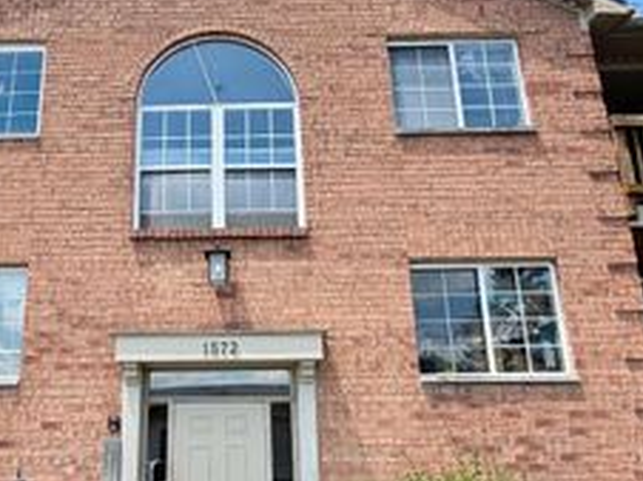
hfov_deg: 57.4
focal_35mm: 31
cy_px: 289
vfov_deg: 45.1
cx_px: 228
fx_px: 575
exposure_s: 1/742
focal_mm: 2.22
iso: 40
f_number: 2.2
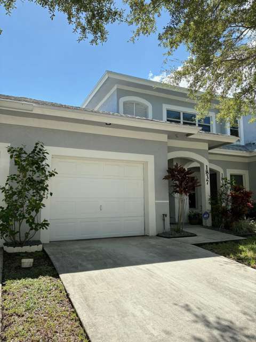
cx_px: 128
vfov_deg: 67.3
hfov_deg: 53.1
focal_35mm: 26
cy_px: 171
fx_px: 256
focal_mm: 5.96
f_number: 1.6
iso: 64
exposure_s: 1/933
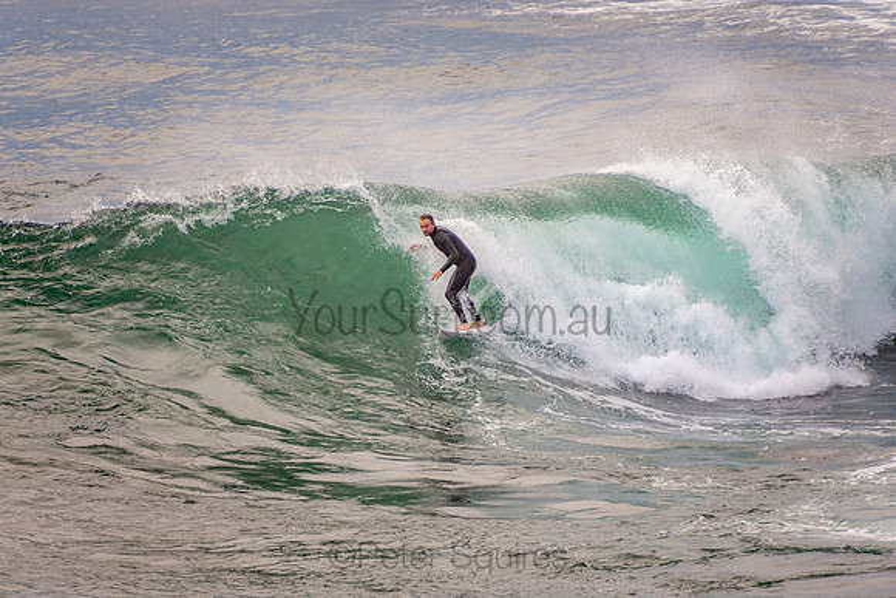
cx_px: 448
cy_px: 299
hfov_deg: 3.4
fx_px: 14936
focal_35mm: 600
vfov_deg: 2.3
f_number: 5.6
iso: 400
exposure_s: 1/800
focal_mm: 400
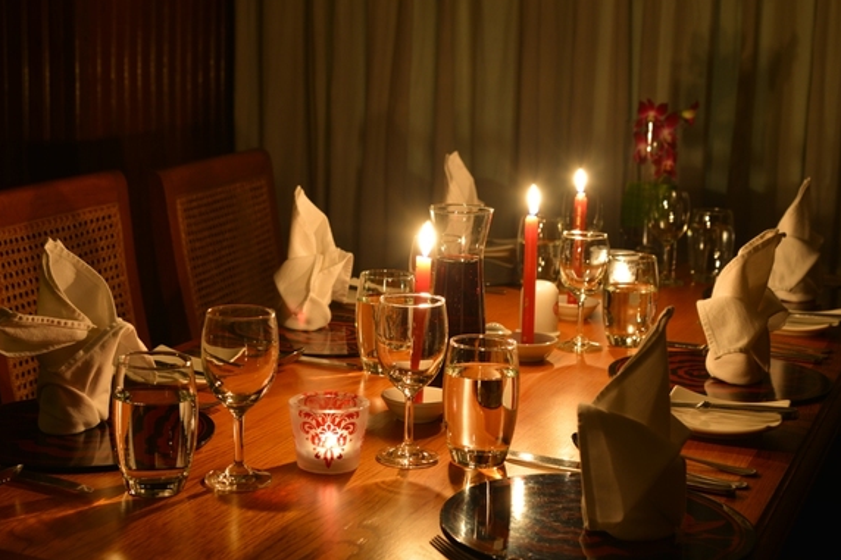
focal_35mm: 60
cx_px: 360
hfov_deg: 33.4
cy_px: 269
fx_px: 1401
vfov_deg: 22.6
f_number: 5.6
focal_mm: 52
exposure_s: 6
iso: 100
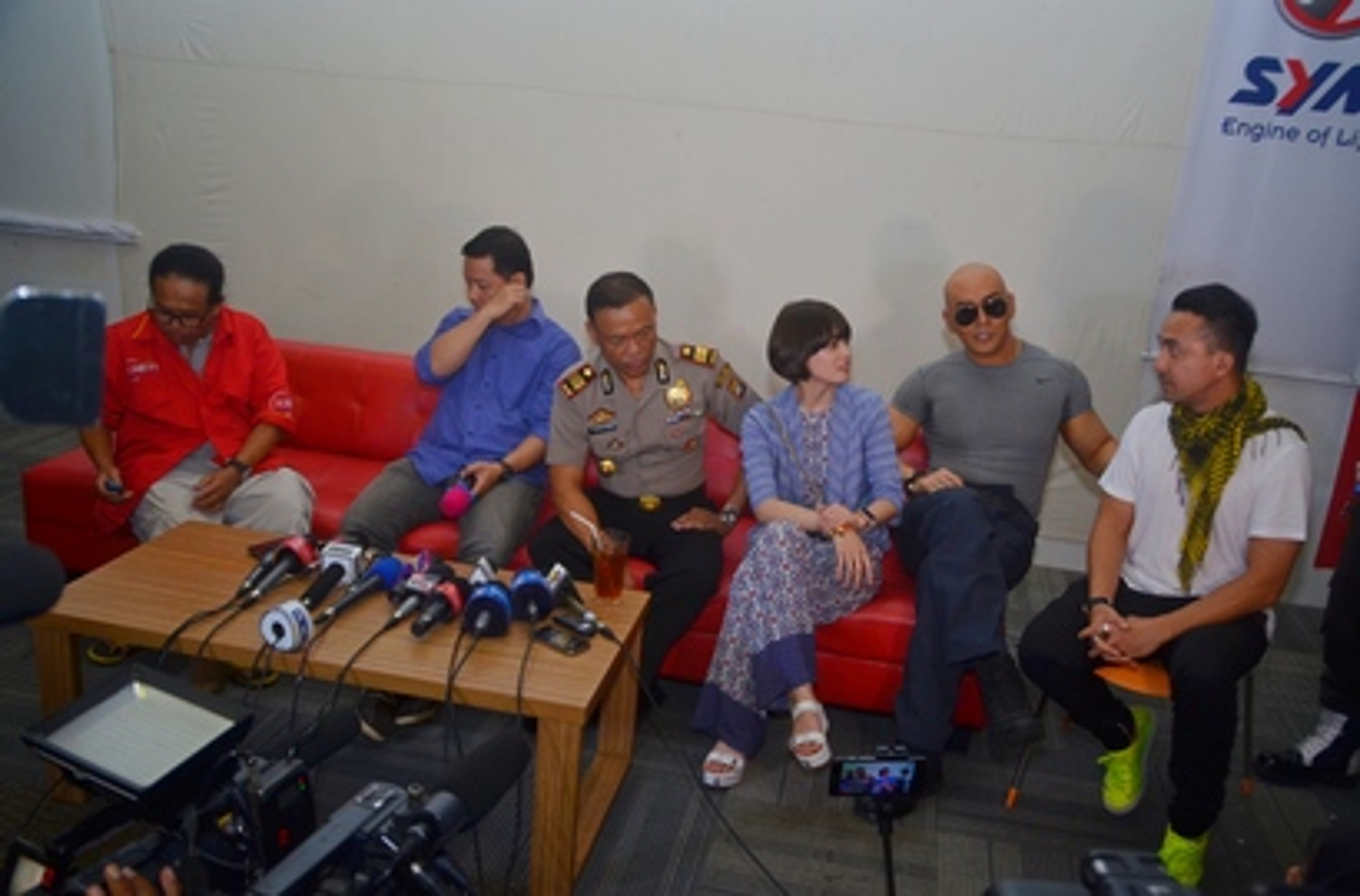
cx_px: 680
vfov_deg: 39.7
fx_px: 1242
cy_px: 448
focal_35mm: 33
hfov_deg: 57.4
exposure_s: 1/125
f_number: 3.5
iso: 320
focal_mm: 22
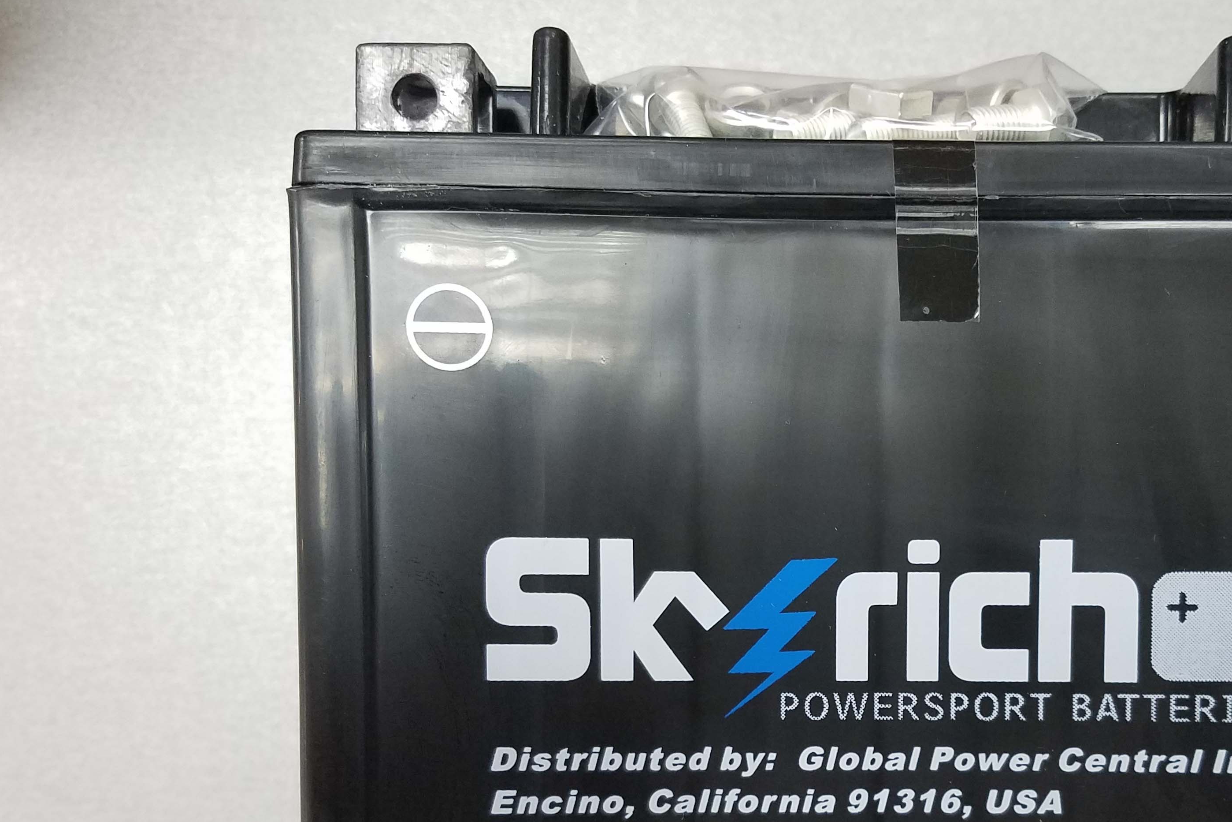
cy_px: 635
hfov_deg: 48.6
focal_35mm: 39
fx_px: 1335
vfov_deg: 33.4
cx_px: 837
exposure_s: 1/25
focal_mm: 4.2
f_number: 1.7
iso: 160
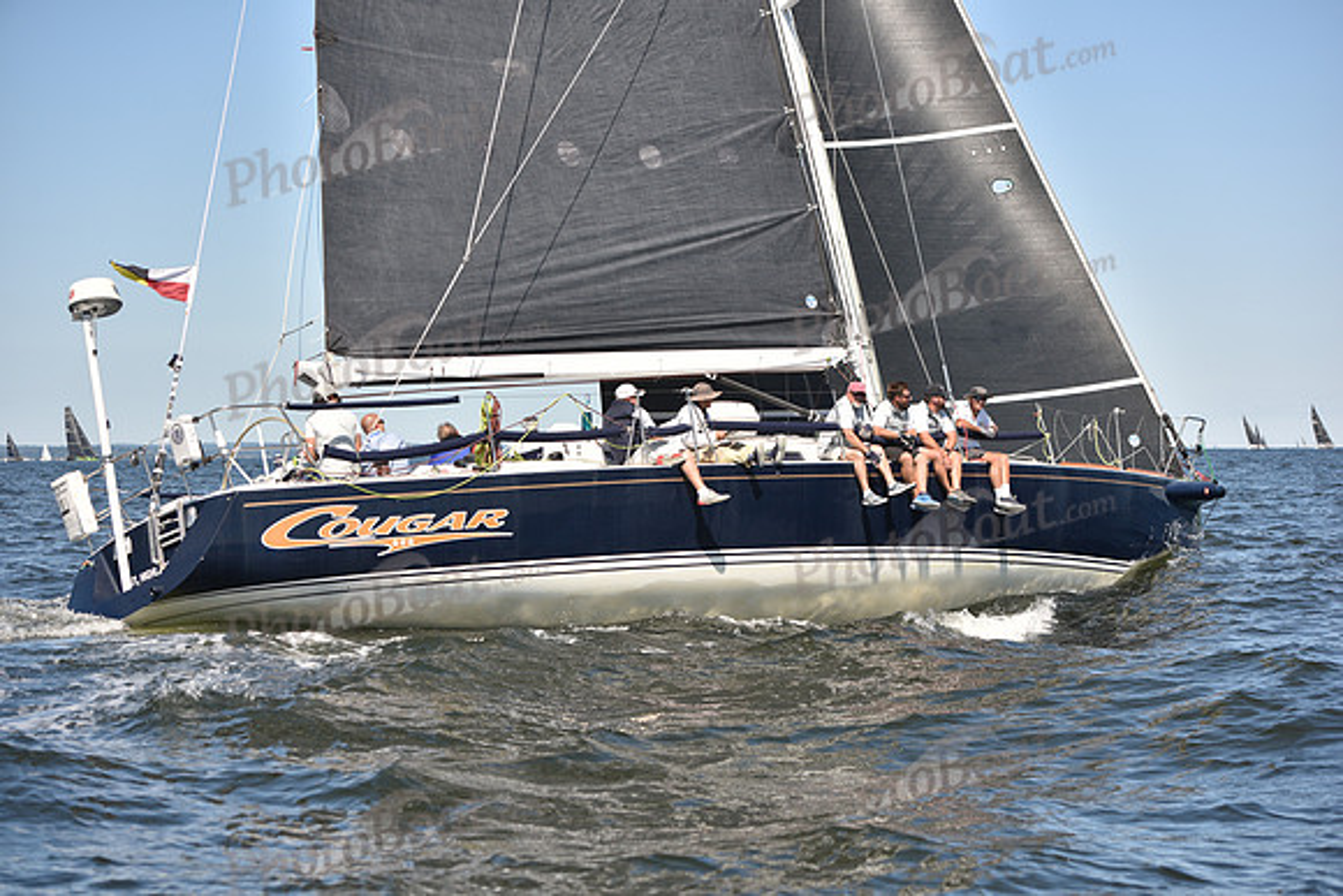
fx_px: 2612
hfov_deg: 28.8
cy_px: 448
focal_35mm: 70
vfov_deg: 19.5
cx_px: 672
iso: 250
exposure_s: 1/800
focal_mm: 70
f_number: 4.5
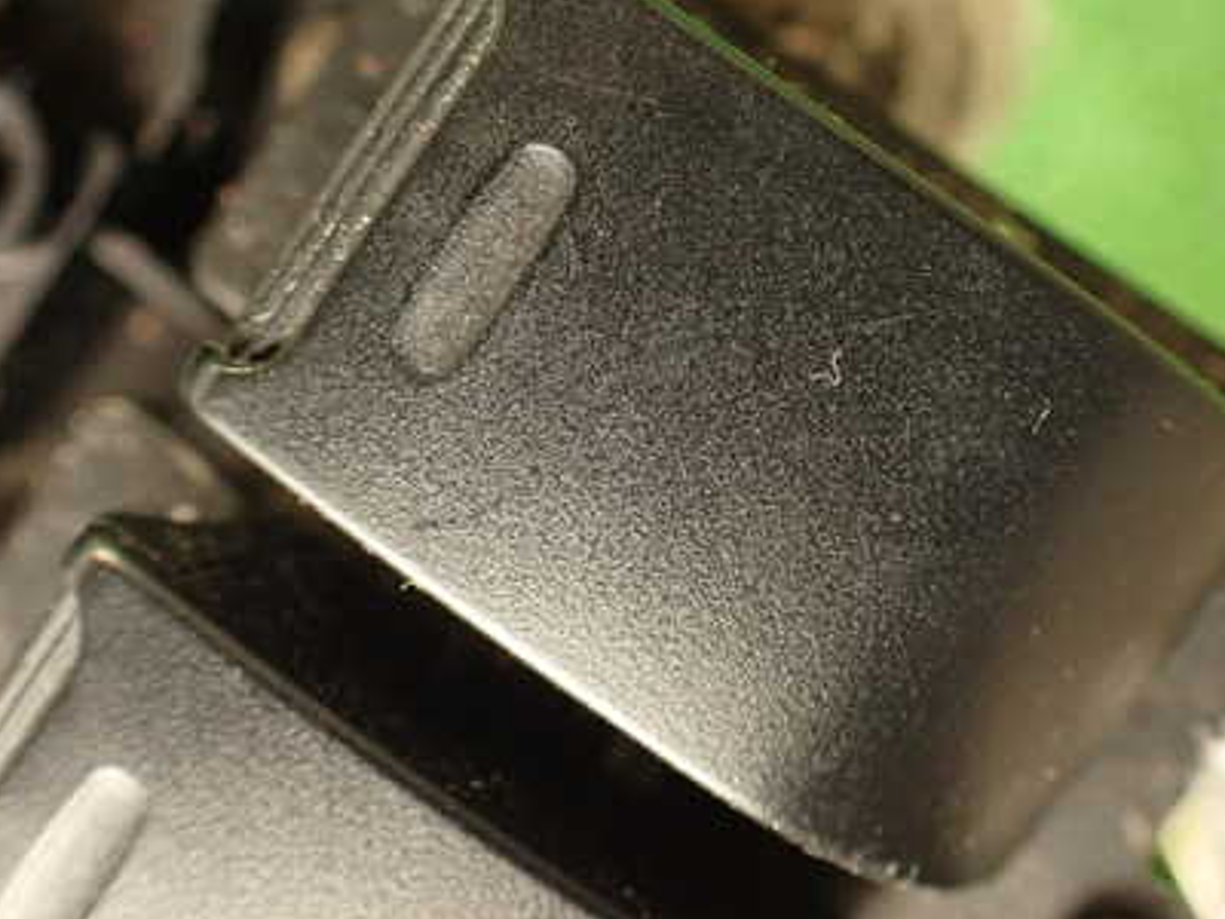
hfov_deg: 42.1
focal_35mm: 45
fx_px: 1592
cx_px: 600
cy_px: 368
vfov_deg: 32.1
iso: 250
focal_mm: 5.4
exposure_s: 1/30
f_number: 2.3
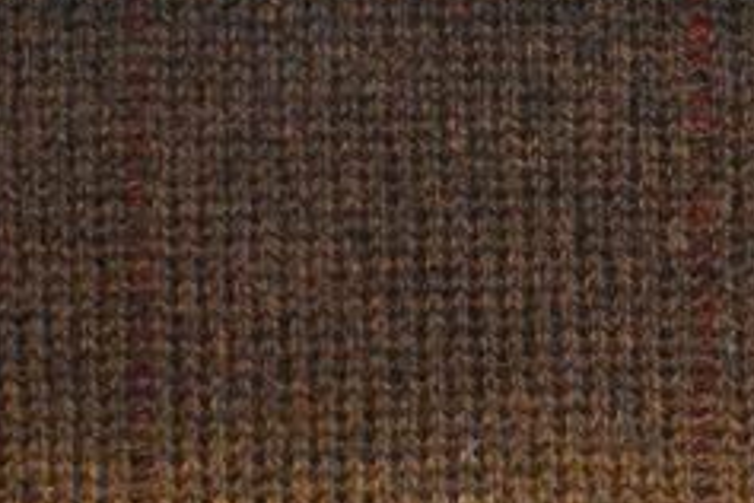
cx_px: 1196
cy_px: -10
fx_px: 3707
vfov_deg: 7.7
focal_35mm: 177
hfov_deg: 11.1
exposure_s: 1/60
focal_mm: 28
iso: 400
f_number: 5.6
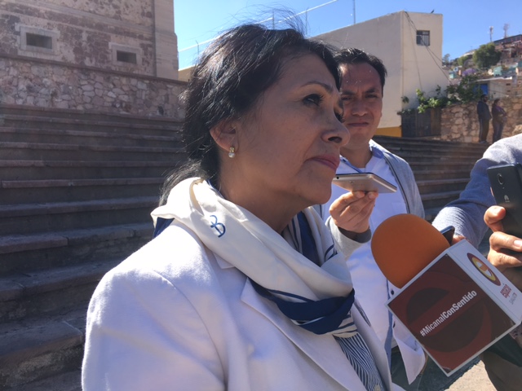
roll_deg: +0.2
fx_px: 437
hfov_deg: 61.7
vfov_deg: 48.2
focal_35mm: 29
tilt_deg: -2.5
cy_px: 196
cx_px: 261
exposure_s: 1/615
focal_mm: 4.15
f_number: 2.2
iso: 25
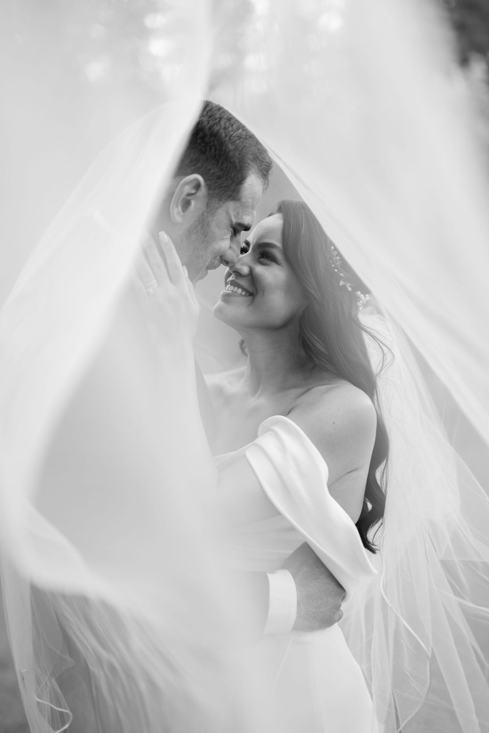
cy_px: 366
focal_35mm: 50
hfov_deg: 27.0
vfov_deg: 39.6
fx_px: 1019
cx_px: 244
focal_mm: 50
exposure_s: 1/400
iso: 125
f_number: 1.2
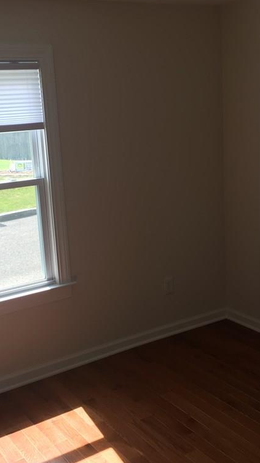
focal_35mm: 43
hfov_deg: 27.7
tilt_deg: -8.5
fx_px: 527
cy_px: 231
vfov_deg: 47.4
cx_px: 107
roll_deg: +4.1
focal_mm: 4.15
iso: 25
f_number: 2.2
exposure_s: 1/122
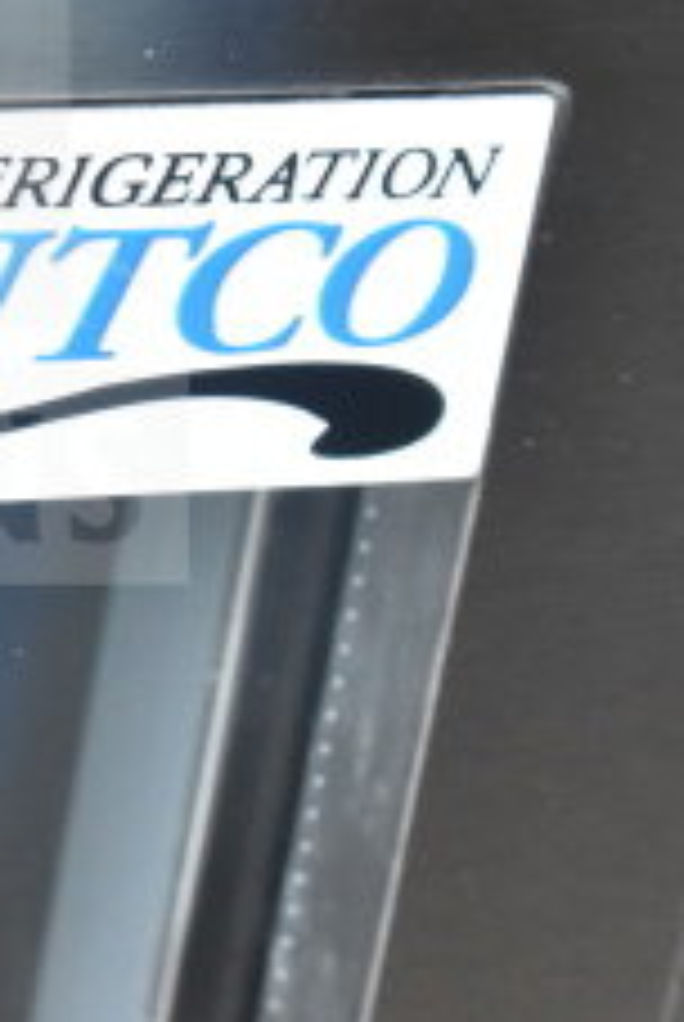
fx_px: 6289
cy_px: 227
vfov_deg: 9.3
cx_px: -320
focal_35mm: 221
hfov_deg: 6.2
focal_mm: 55
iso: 4500
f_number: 5.6
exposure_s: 1/100
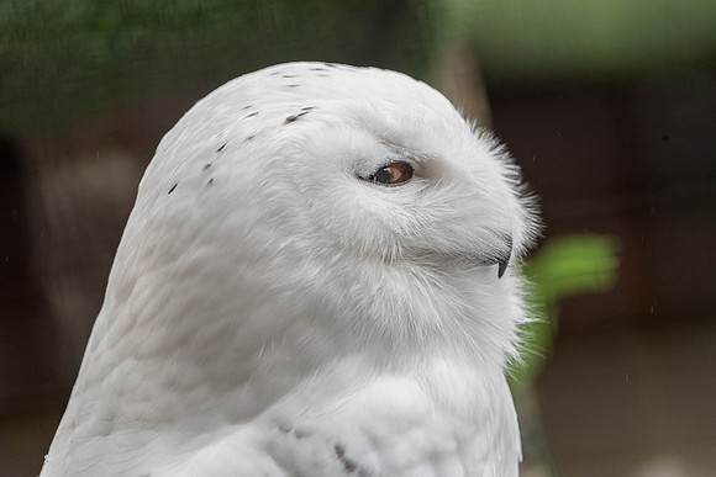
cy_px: 238
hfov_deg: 3.8
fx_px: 10762
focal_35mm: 541
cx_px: 358
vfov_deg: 2.5
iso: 800
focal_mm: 541
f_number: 6.3
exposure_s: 1/400
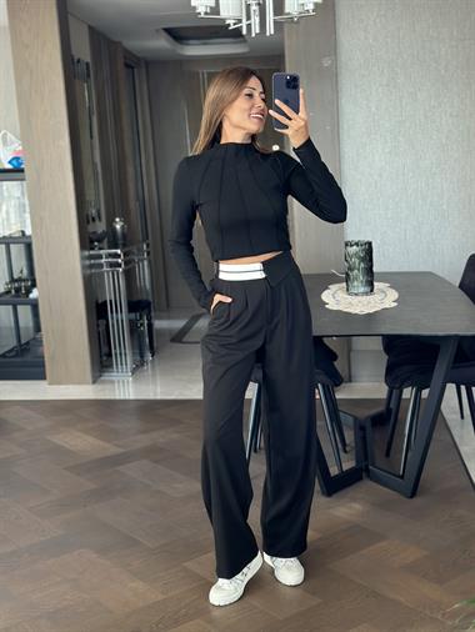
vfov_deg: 39.6
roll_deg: +4.7
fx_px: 877
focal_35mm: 48
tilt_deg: -20.0
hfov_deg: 30.3
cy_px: 316
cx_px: 238
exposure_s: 1/60
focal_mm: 6.86
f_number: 1.78
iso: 160
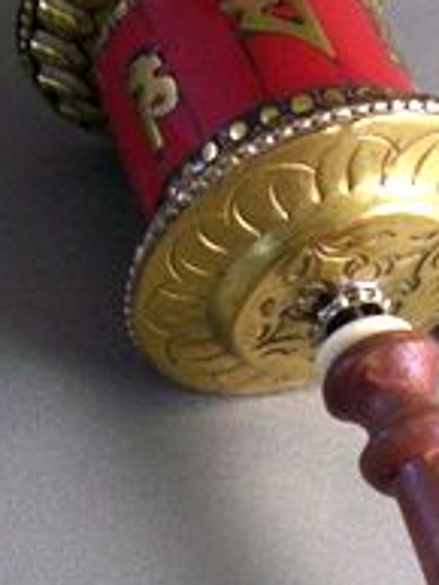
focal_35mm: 118
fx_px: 1993
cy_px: 561
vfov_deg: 16.4
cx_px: 451
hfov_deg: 12.4
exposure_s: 1/100
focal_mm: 7.9
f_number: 2.8
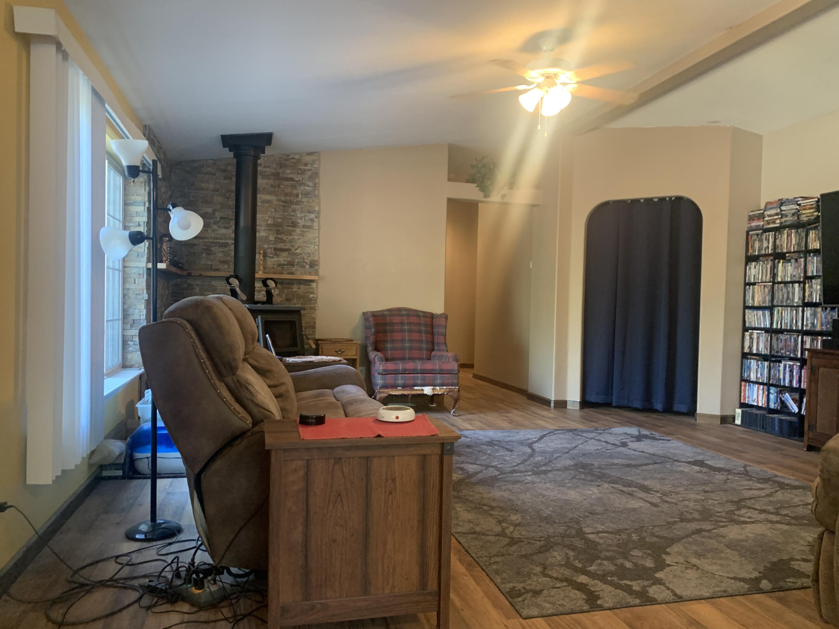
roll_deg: -0.9
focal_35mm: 26
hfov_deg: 67.3
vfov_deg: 53.1
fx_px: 630
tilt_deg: -0.6
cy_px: 314
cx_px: 420
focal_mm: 4.25
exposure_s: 1/40
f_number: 1.8
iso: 250
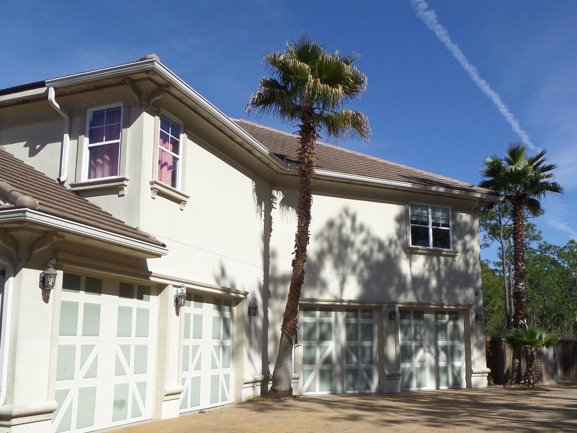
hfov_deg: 55.3
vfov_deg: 42.8
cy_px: 248
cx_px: 305
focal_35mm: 33
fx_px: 550
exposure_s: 1/1000
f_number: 4.2
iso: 100
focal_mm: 4
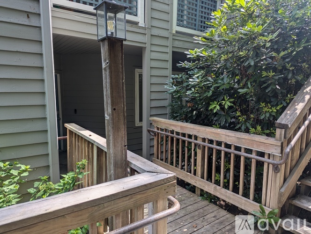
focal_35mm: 24
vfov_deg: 56.9
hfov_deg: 71.5
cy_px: 117
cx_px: 156
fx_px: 216
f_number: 1.85
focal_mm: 6.81
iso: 53
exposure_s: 1/694
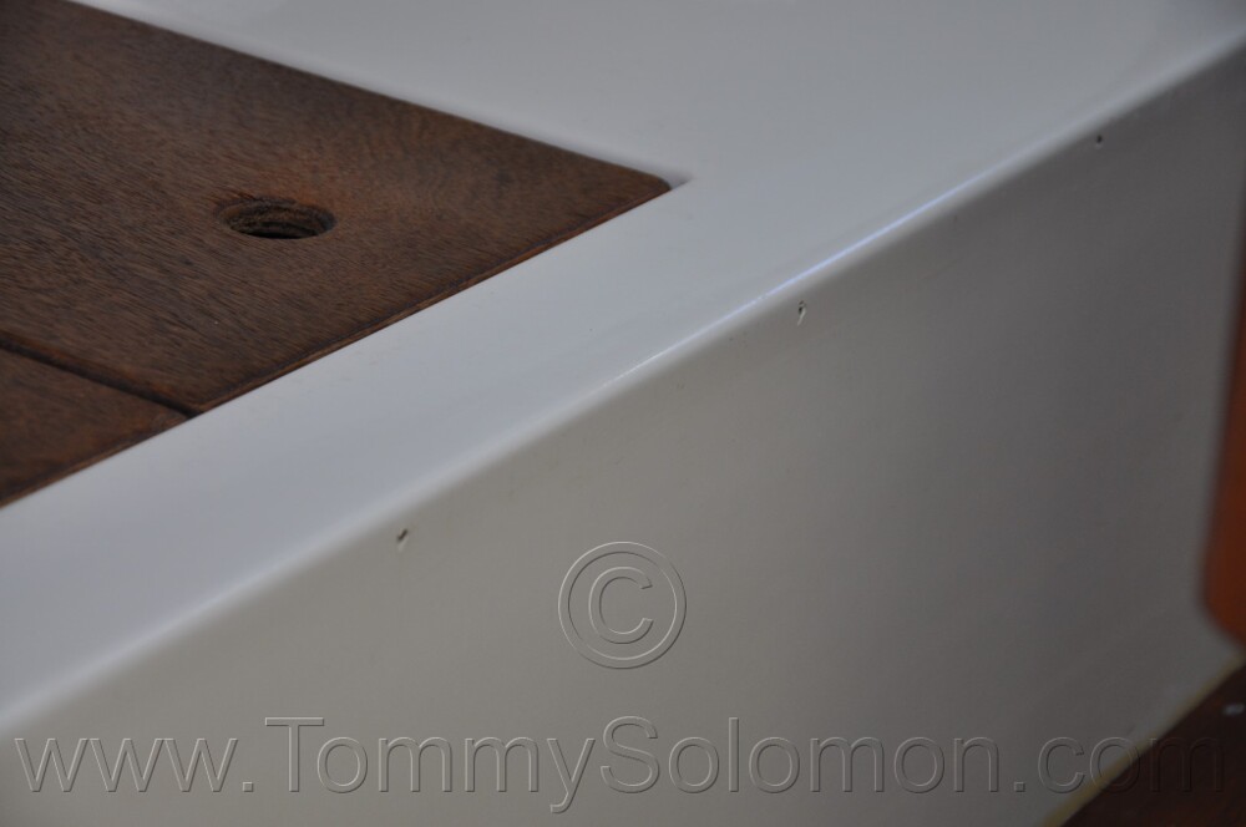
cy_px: 414
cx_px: 623
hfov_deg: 19.5
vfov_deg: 13.0
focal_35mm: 105
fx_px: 3629
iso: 360
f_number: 5.6
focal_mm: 70
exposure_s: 1/125
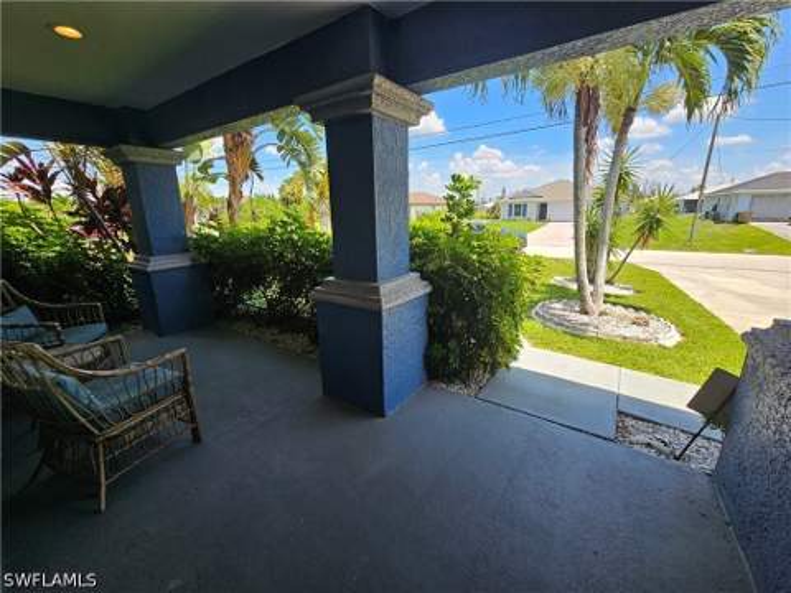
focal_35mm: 13
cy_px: 296
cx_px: 396
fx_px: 297
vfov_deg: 89.9
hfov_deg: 106.2
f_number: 2.2
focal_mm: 2.2
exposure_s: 1/654
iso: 50
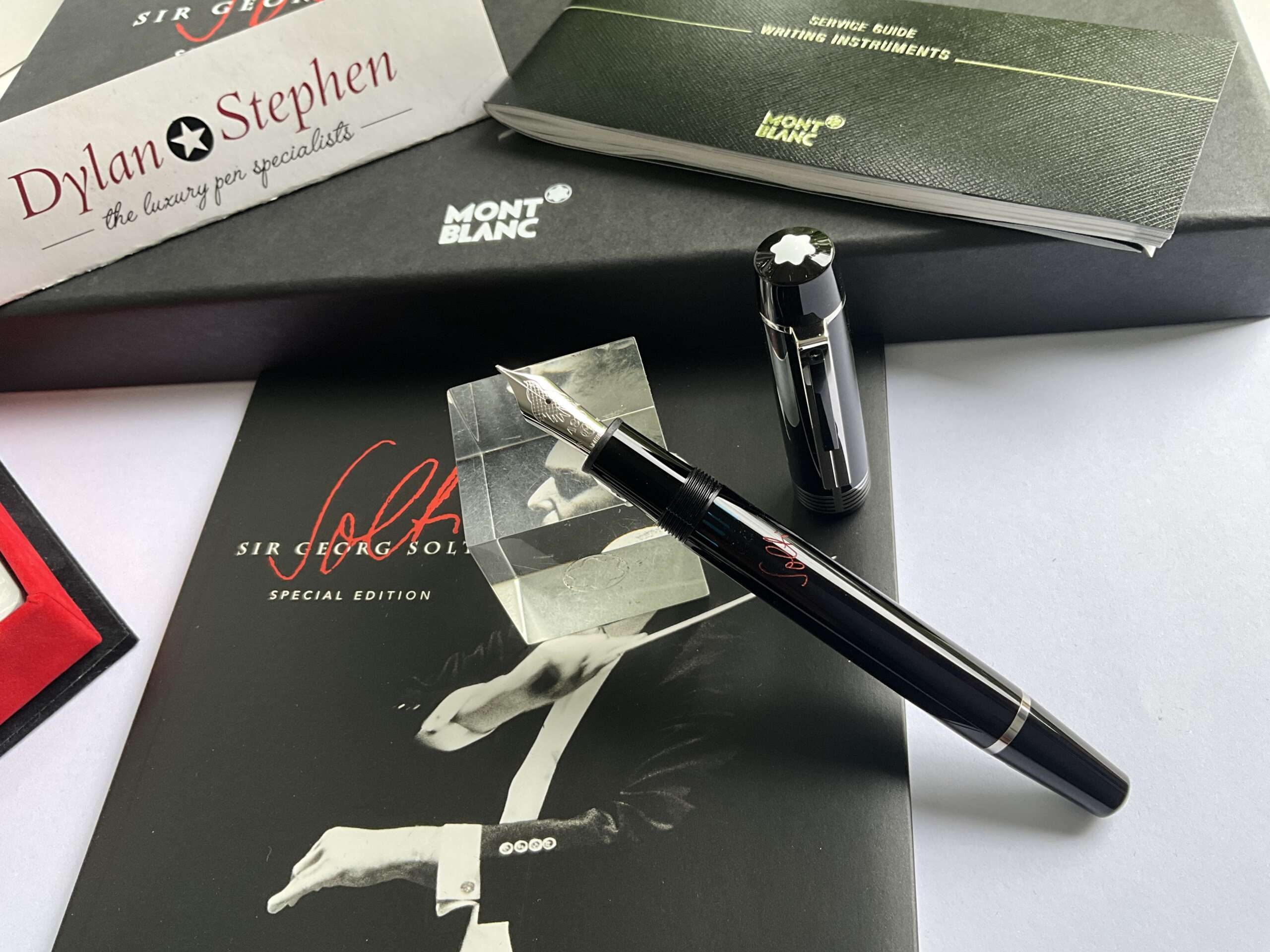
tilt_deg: -54.3
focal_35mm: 29
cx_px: 635
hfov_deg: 61.7
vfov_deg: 48.2
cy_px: 476
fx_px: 1064
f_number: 1.8
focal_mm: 3
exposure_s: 1/122
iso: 40
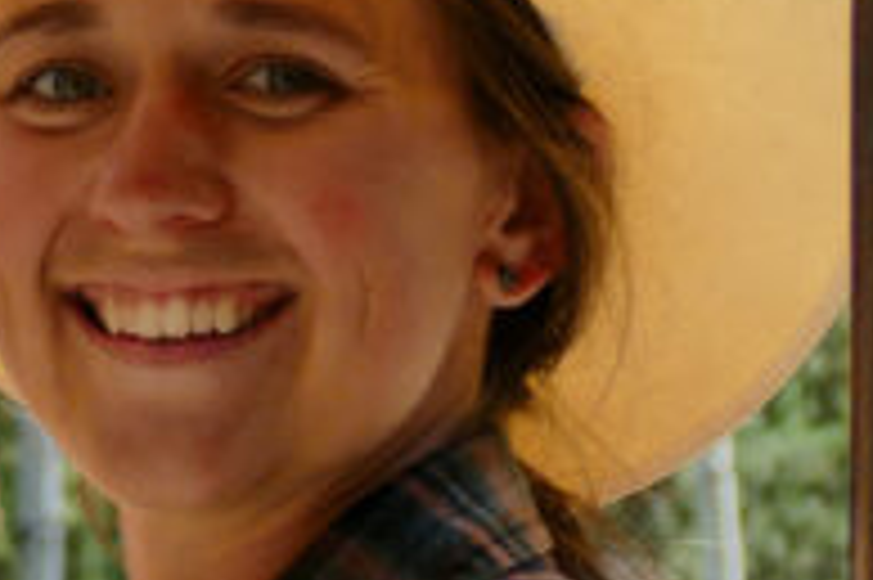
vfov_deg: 4.3
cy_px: 281
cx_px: -752
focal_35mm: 317
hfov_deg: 6.4
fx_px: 7681
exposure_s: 1/800
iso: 500
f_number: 3.5
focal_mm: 21.81
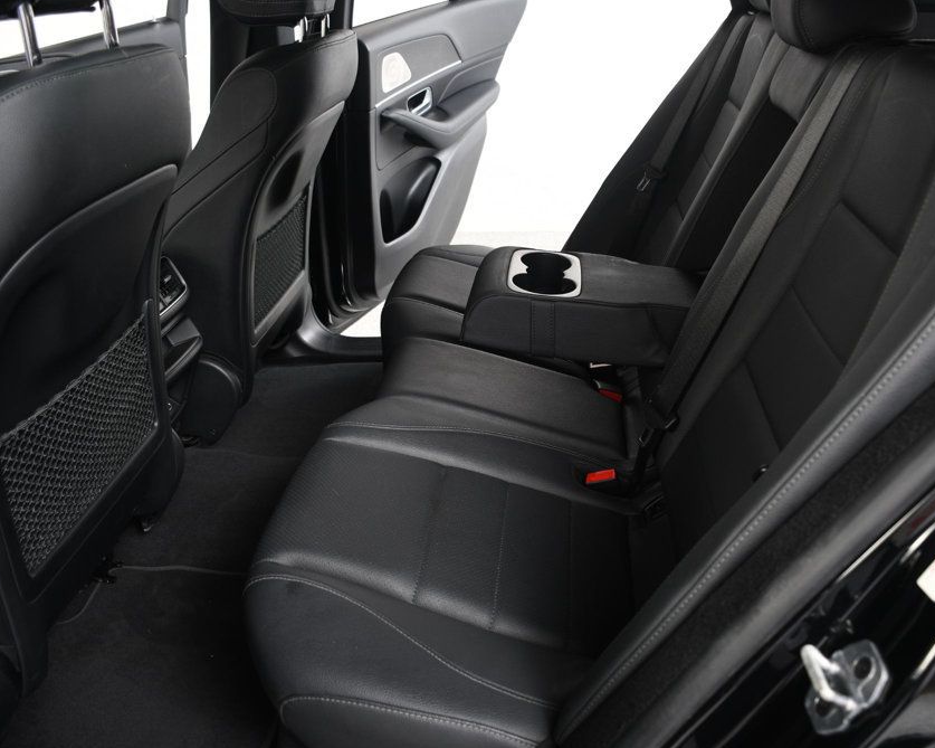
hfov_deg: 57.1
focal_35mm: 31
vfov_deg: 47.1
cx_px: 518
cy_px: 380
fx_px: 858
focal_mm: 18
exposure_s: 1/160
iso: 100
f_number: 3.5
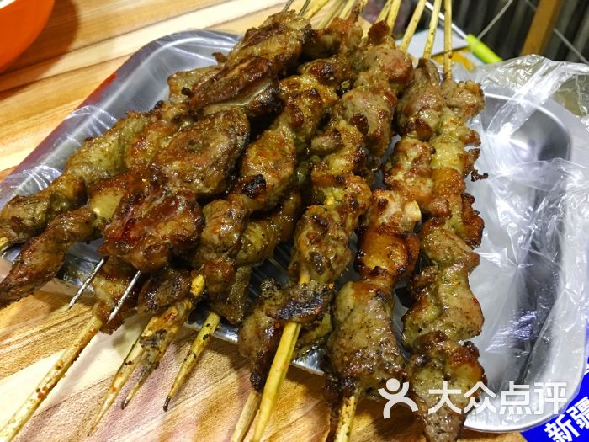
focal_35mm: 29
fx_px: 493
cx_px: 294
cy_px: 221
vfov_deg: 48.2
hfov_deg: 61.7
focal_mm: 4.15
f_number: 2.2
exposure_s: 1/8
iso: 100
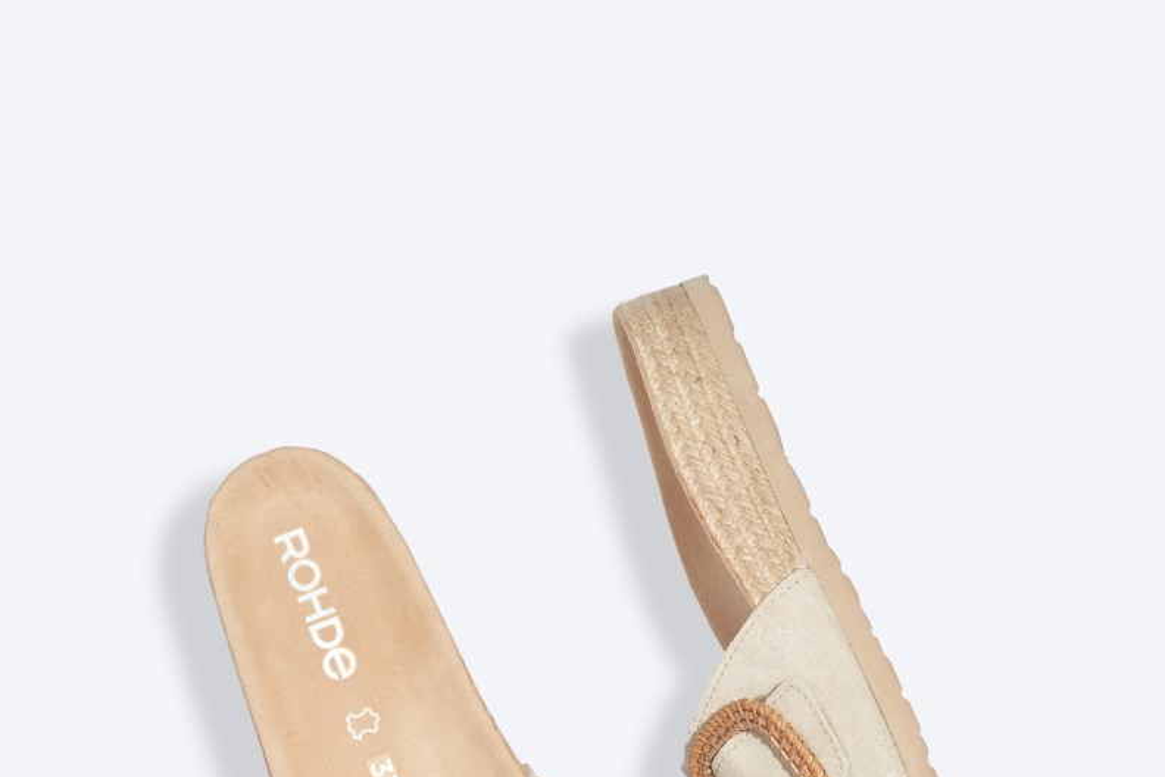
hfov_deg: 19.3
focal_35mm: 106
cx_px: 581
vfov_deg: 12.9
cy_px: 499
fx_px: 3430
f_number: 13
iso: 100
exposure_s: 1/125
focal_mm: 70
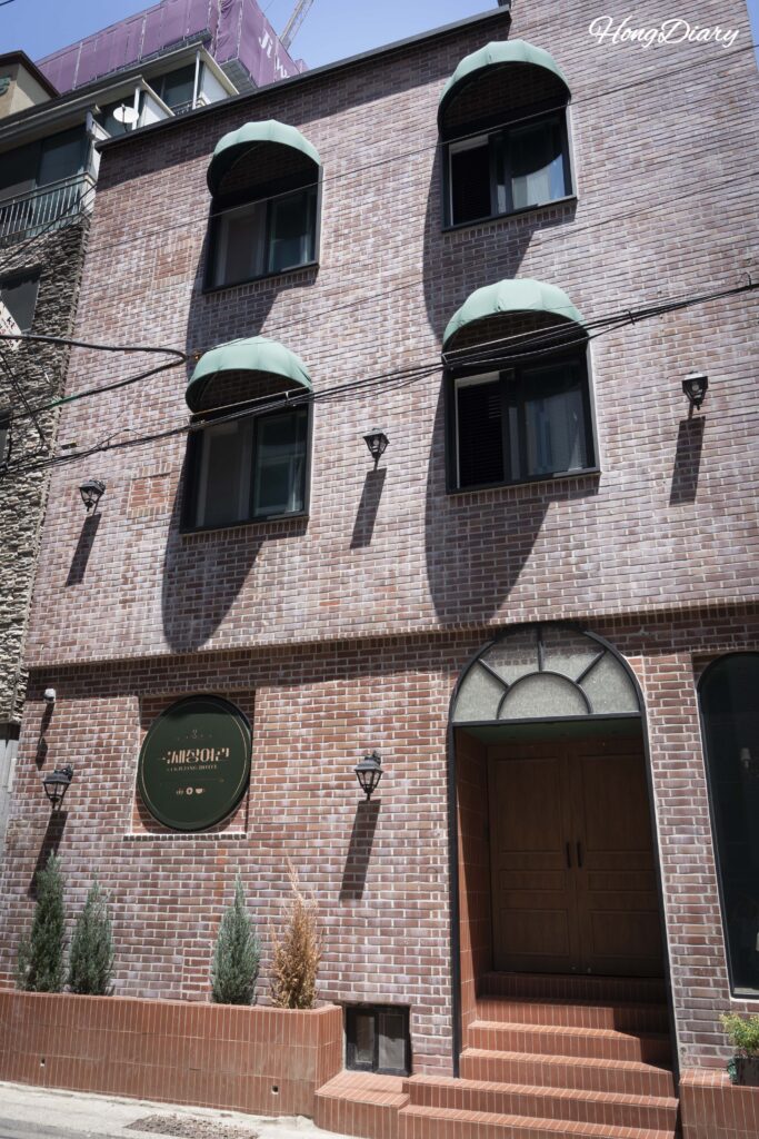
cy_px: 570
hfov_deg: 46.4
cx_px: 380
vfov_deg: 65.5
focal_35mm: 28
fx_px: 885
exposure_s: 1/160
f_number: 8
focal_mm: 28
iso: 125
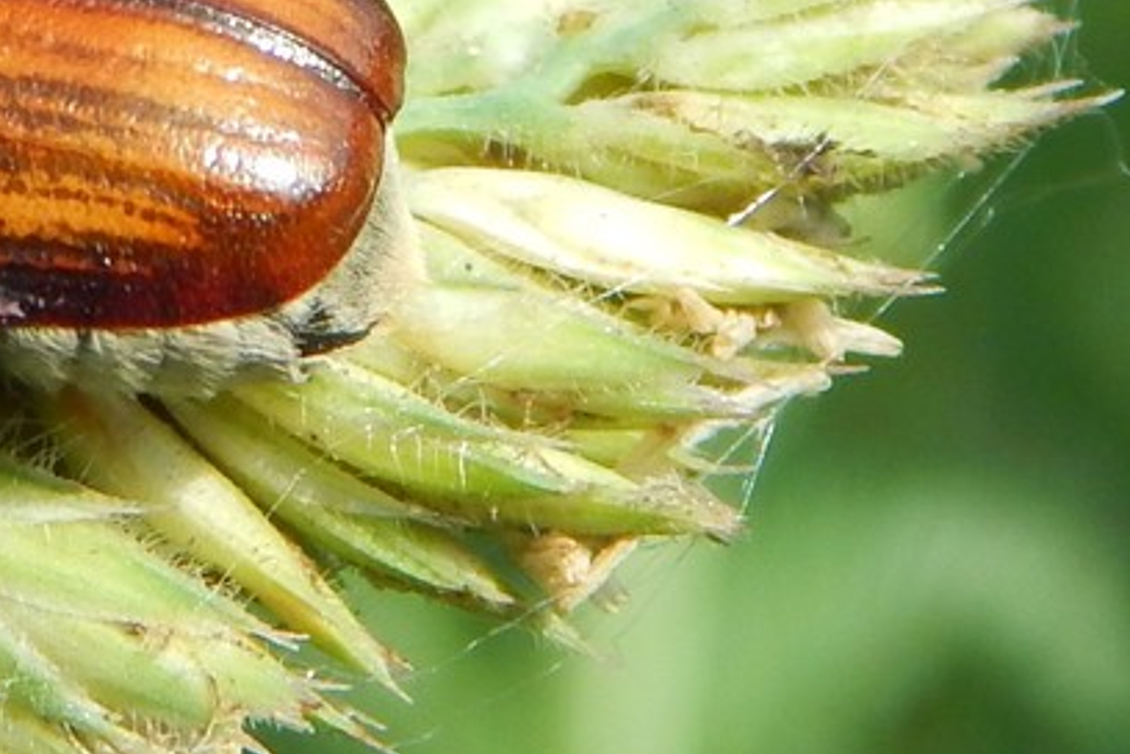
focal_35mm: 150
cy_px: 125
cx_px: -48
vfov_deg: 9.1
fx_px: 4708
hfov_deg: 13.5
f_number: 4.1
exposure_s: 1/800
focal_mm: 12.3
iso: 125
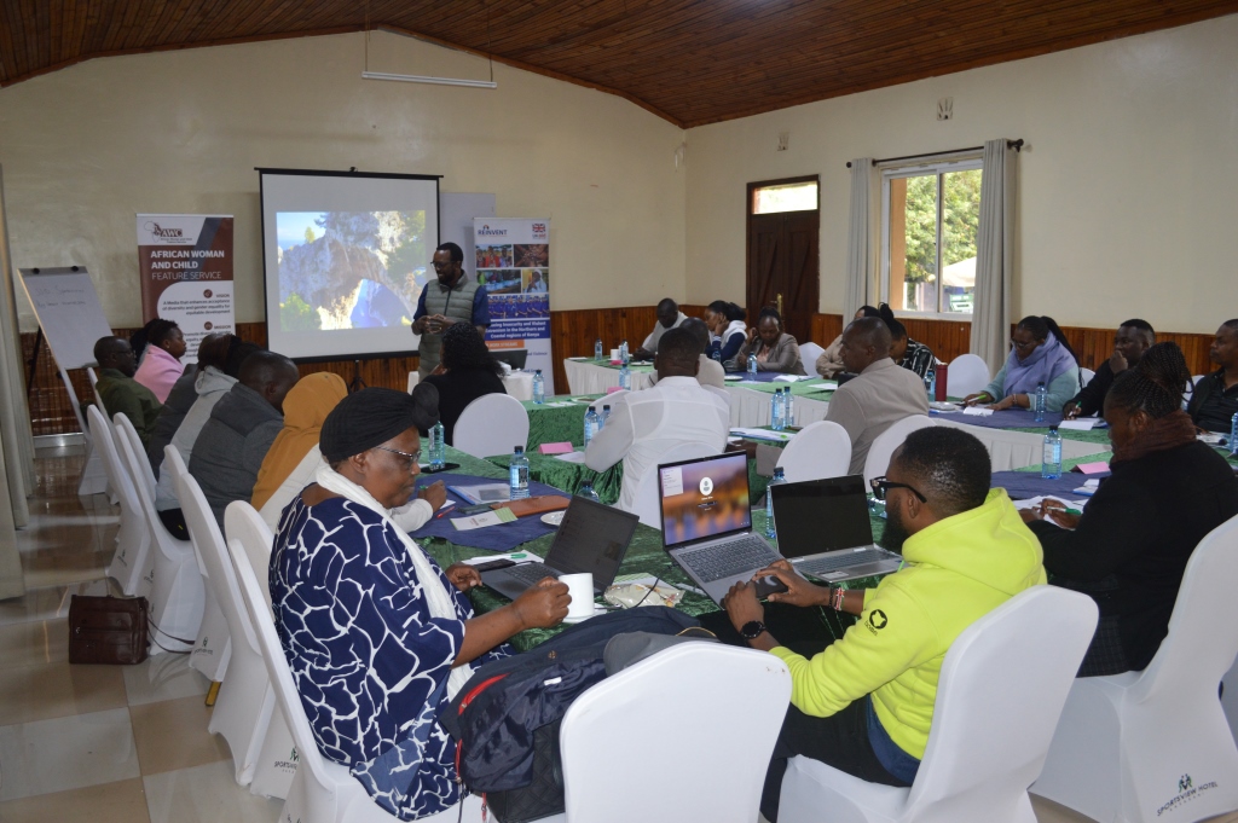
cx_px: 619
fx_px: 1031
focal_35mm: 30
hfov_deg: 62.0
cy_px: 412
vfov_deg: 43.5
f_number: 3.8
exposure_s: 1/60
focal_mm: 20
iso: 640
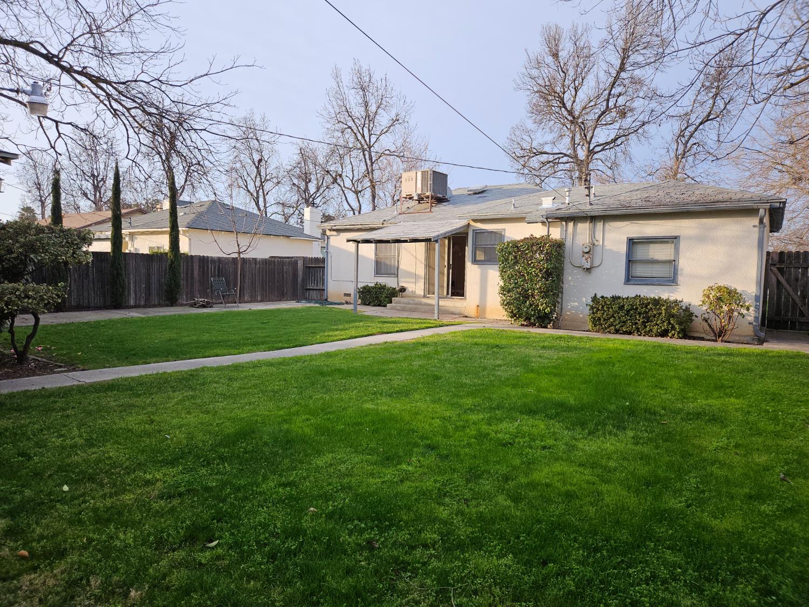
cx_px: 404
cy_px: 304
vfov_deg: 58.9
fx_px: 538
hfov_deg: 73.9
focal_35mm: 23
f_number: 1.8
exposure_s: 1/457
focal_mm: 5.4
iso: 25
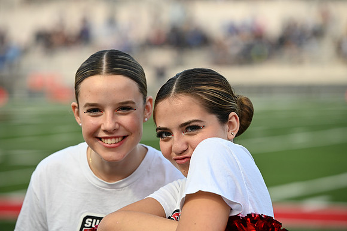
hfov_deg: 10.3
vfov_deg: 6.9
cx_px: 174
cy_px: 116
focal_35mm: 200
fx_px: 1927
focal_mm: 200
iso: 800
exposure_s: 1/320
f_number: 4.5
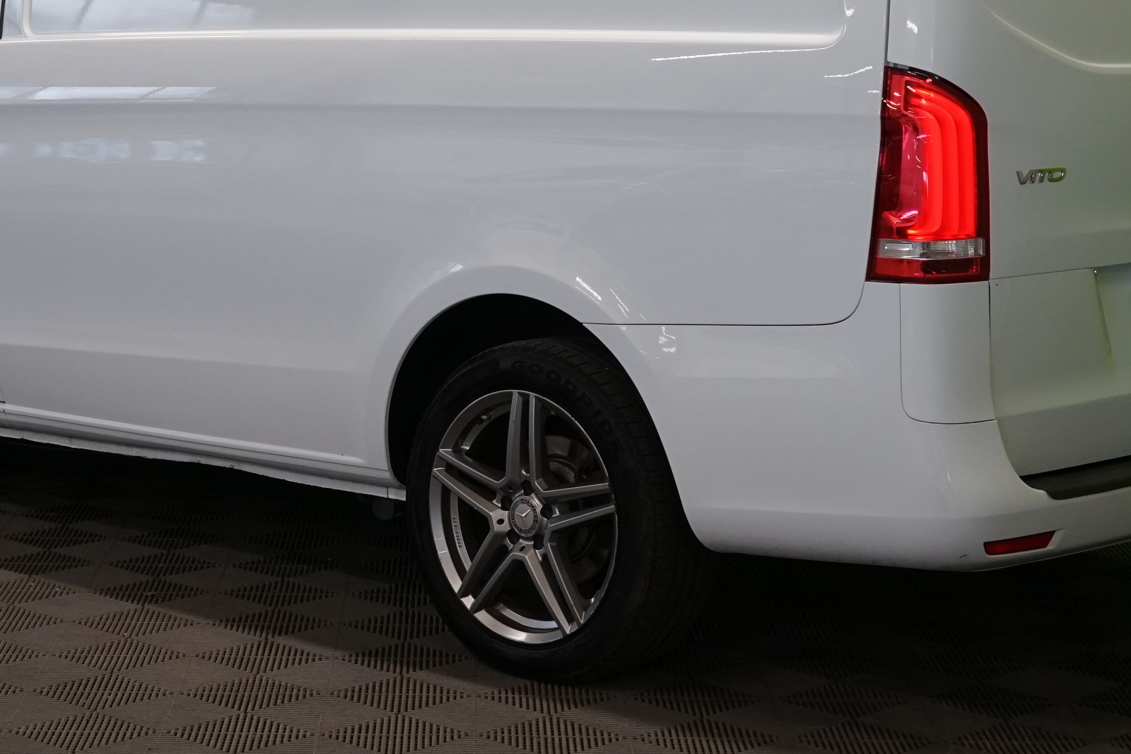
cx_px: 478
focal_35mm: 91
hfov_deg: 22.4
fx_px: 2859
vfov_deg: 14.9
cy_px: 158
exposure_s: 1/160
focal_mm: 44
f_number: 4.5
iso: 640
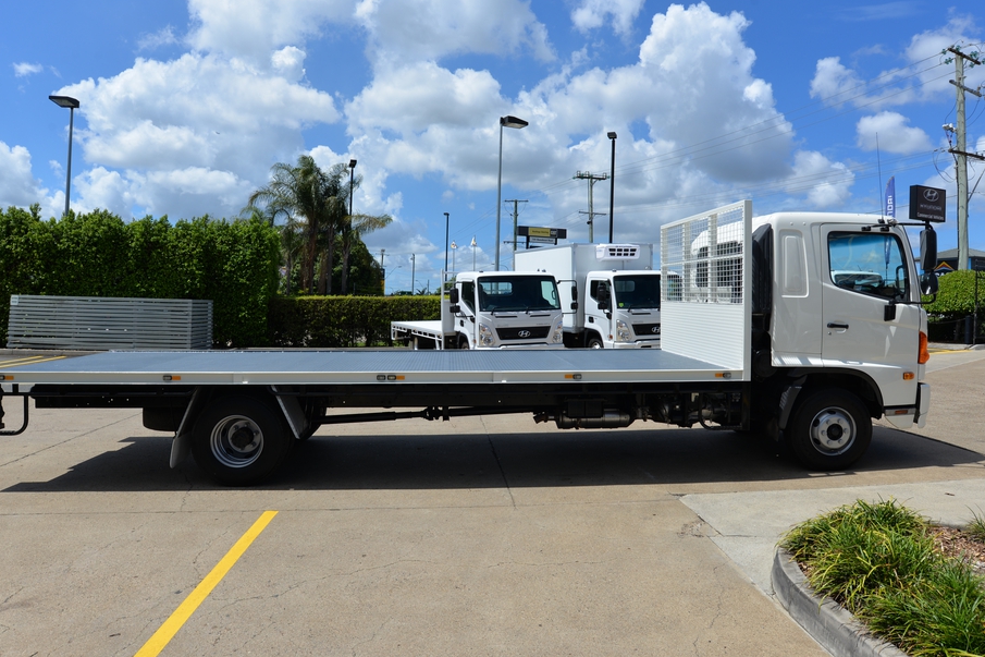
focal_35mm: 25
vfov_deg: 51.3
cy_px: 314
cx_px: 490
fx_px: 684
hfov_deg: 71.5
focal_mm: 22
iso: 100
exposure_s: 1/320
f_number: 9
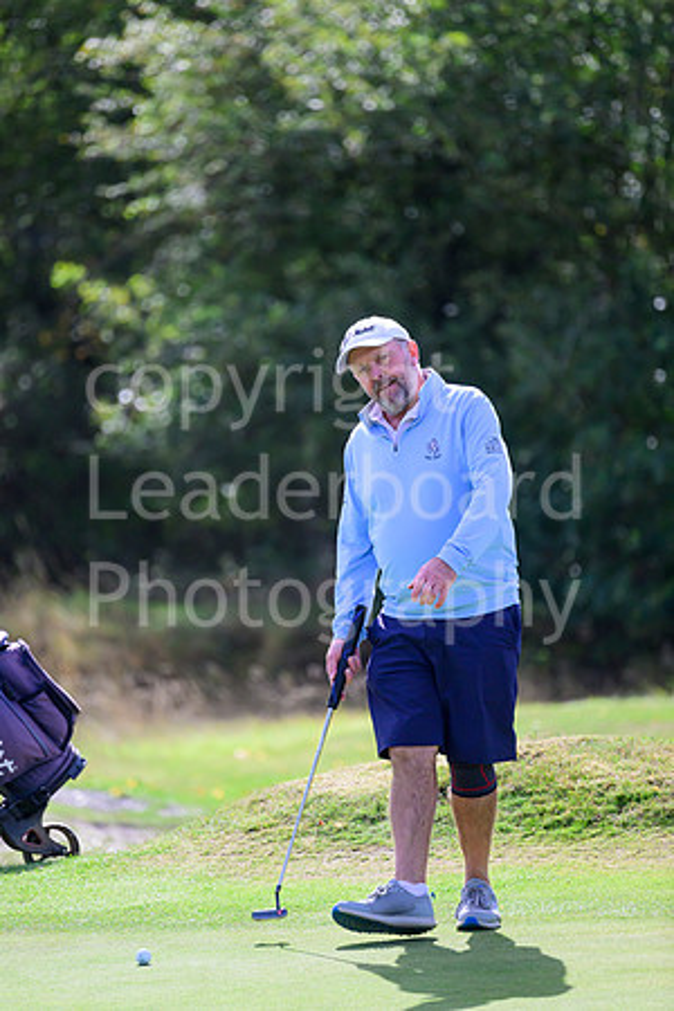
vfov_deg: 5.2
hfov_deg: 3.4
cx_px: 337
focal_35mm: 400
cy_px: 506
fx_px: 11232
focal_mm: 400
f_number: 5.6
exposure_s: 1/3200
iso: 1600
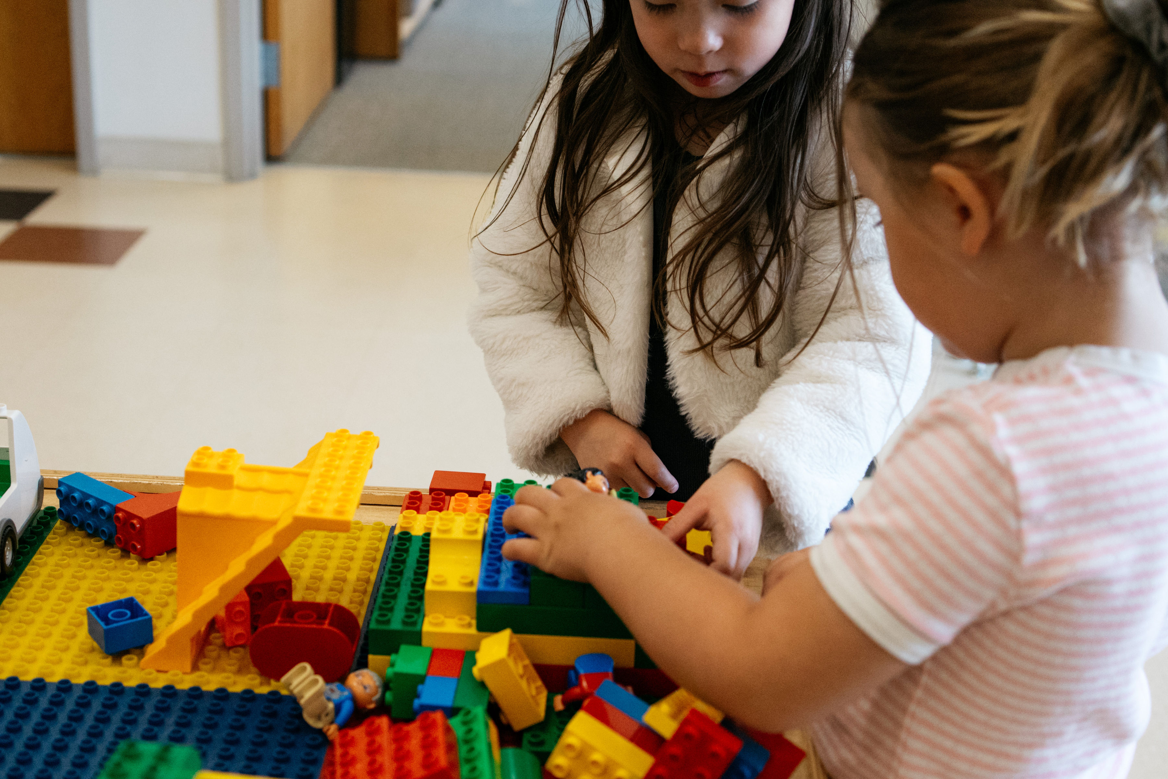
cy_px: 390
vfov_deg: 26.0
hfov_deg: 38.2
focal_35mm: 52
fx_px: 1687
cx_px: 584
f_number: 2.8
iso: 1600
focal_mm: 35
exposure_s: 1/500
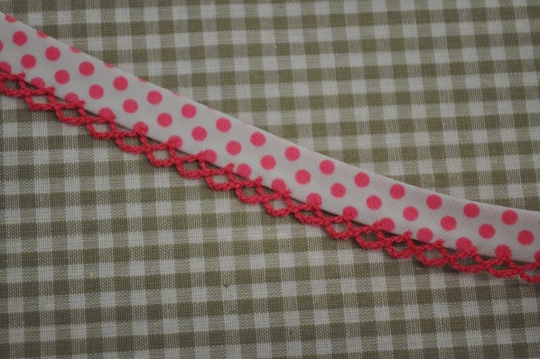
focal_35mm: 82
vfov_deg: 16.5
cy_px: 180
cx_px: 270
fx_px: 1236
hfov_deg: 24.7
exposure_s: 1/60
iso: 720
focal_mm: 55
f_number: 5.6
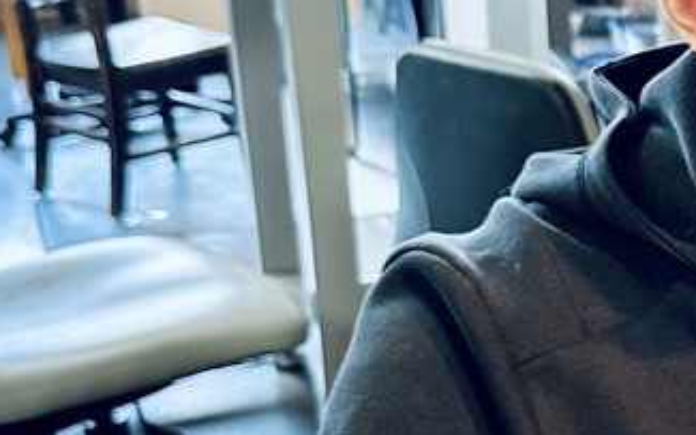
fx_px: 1783
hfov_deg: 20.3
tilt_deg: -17.6
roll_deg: +0.0
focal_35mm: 94
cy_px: 255
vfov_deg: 13.9
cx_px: 887
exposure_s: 1/60
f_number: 1.78
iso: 200
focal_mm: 6.86
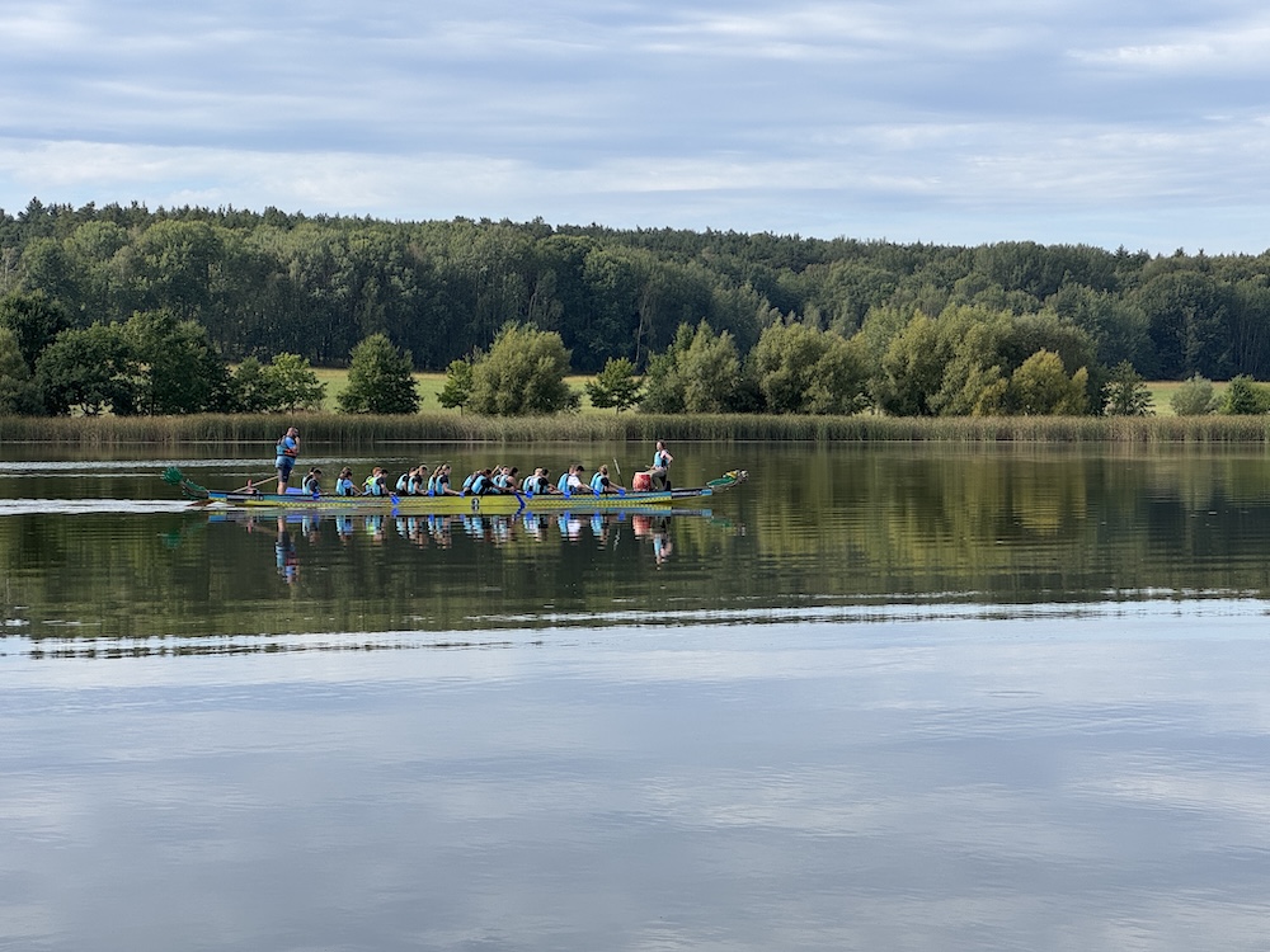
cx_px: 635
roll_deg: +0.1
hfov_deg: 25.3
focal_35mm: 77
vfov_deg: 19.1
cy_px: 476
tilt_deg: -1.9
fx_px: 2825
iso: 25
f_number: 2.8
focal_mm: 9
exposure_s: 1/576
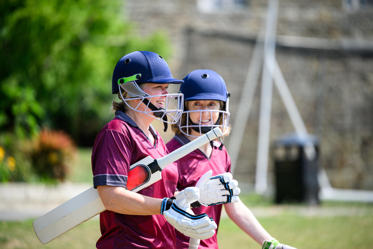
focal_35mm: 200
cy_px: 124
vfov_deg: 6.9
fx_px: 2072
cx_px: 186
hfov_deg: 10.3
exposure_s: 1/3200
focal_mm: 200
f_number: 2.8
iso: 400
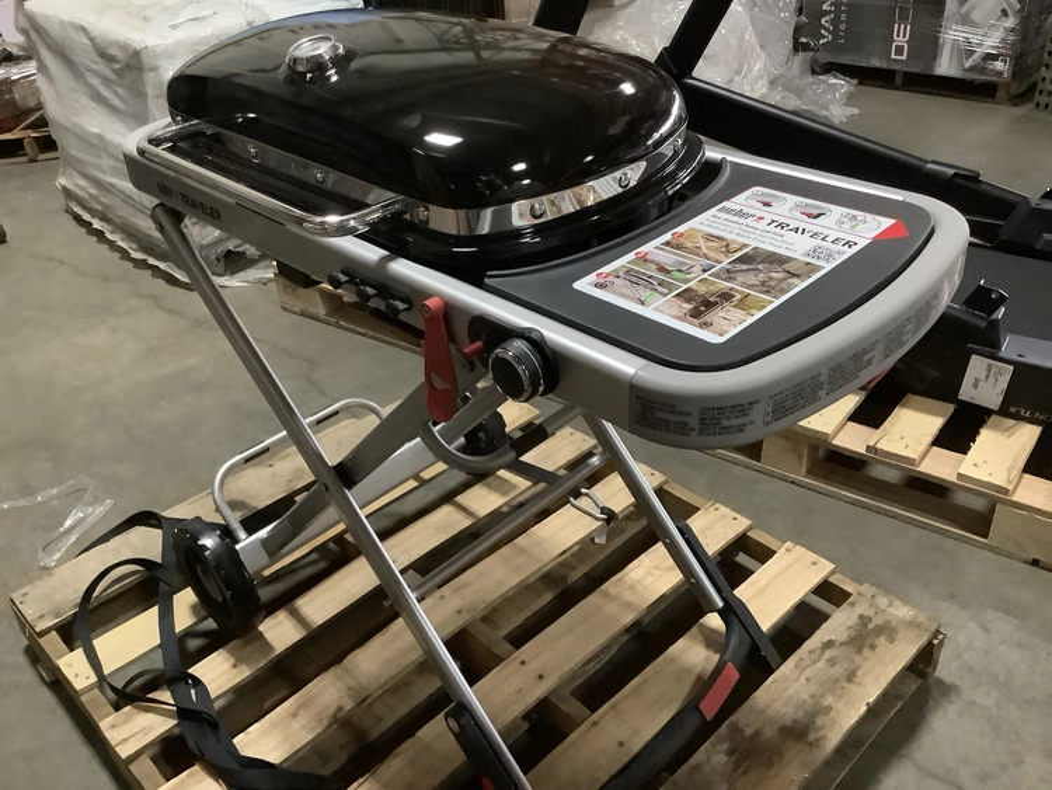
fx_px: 942
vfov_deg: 45.5
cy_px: 395
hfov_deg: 58.3
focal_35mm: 31
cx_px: 526
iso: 640
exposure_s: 1/30
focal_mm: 3.3
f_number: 2.4
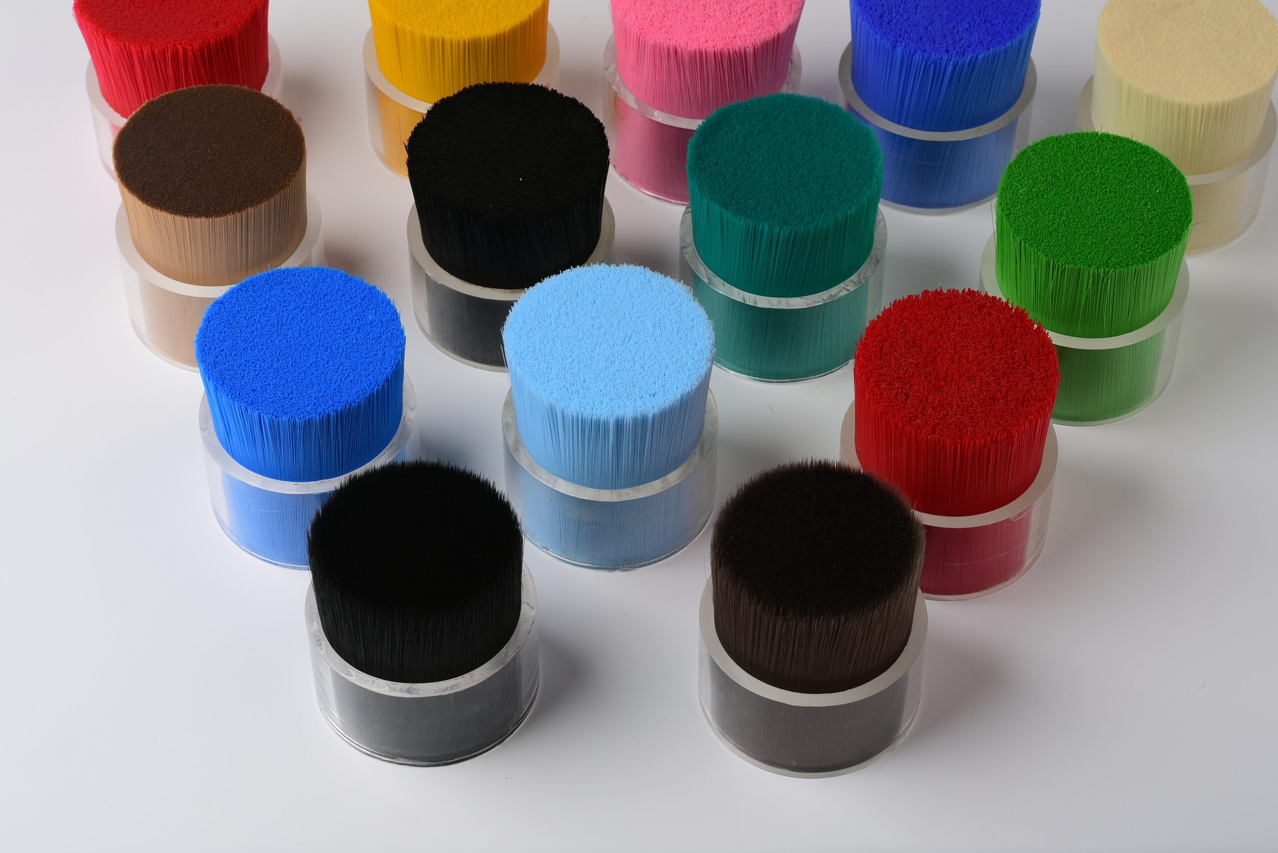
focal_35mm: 85
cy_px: 426
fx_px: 3019
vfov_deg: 16.1
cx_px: 639
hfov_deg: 23.9
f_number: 16
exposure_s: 1/200
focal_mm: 85
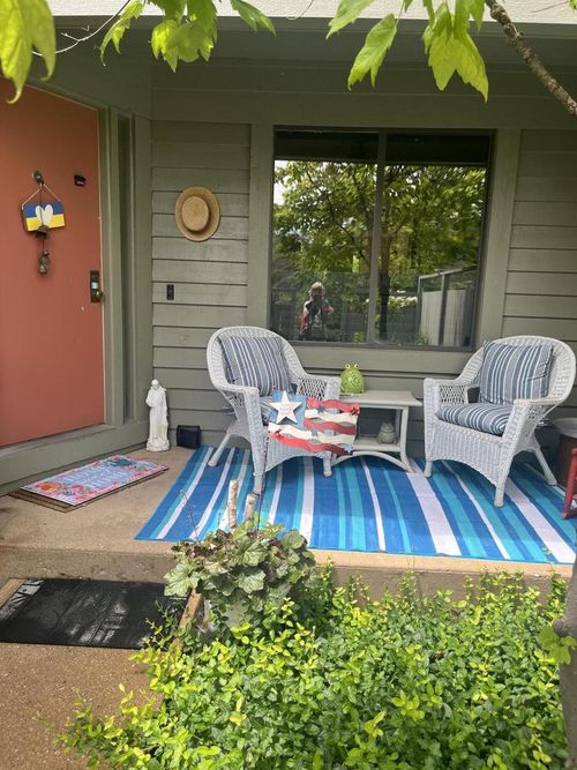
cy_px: 385
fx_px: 578
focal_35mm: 26
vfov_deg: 67.3
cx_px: 288
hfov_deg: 53.0
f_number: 1.6
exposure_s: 1/569
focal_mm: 5.1
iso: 50
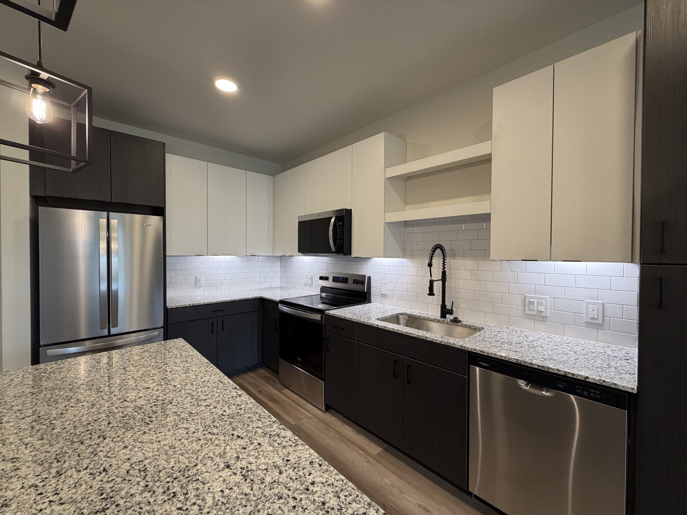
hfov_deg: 102.1
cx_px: 344
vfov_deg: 85.7
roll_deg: +0.0
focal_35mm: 14
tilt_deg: -0.9
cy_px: 258
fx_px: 278
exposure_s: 1/120
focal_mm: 2.22
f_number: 2.2
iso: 250
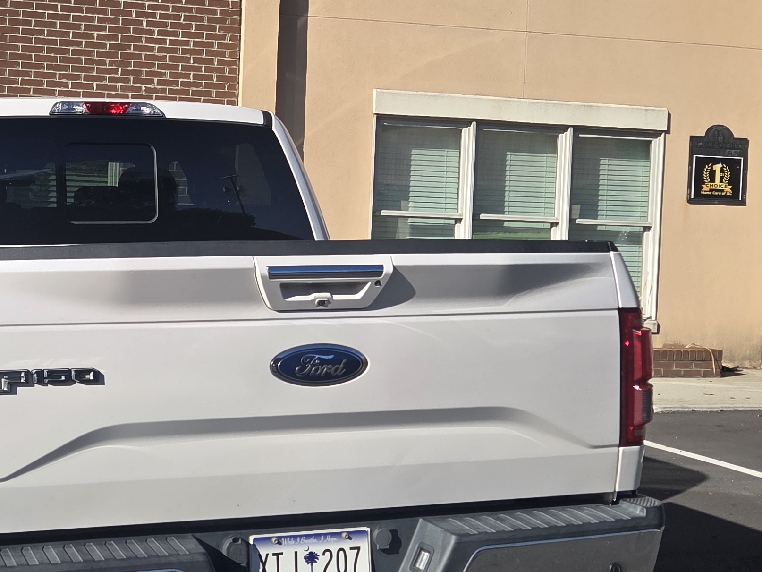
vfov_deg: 25.7
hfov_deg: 32.5
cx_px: 112
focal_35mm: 57
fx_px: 1255
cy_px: 270
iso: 80
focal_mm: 5.4
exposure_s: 1/4663
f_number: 1.8
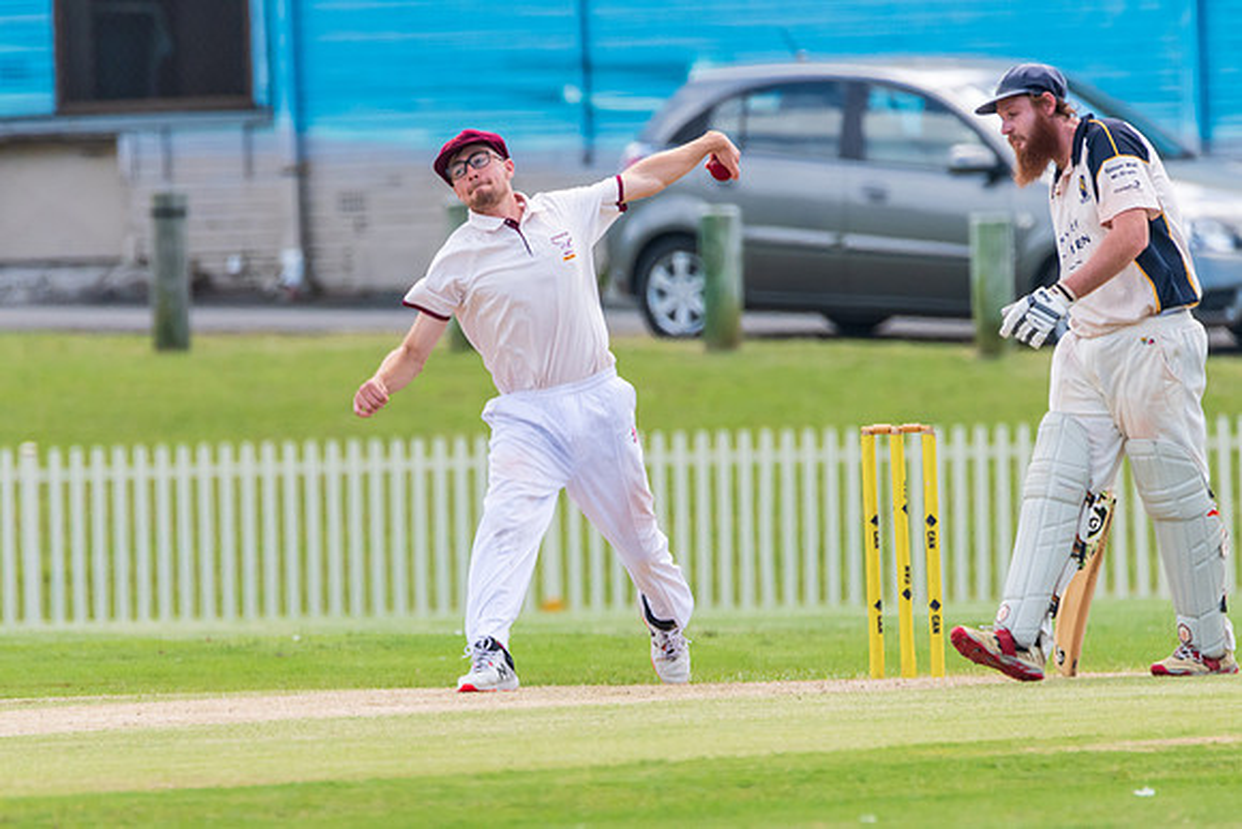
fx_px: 30084
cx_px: 441
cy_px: 602
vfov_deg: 1.6
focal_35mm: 872
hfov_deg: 2.4
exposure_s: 1/1250
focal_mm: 600
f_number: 6.3
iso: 640
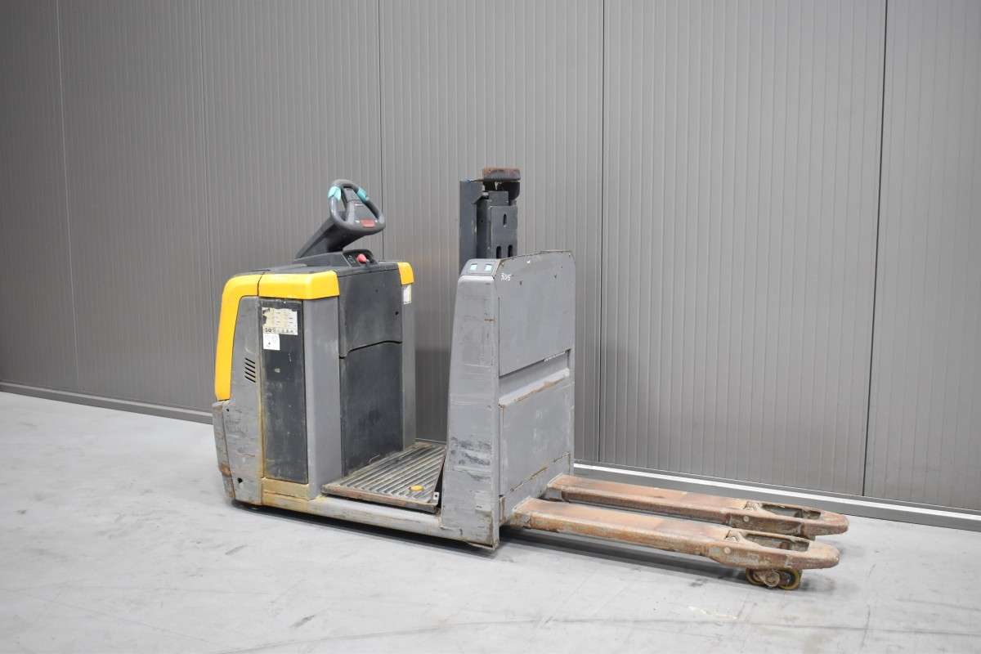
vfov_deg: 40.0
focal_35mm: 33
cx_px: 490
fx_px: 899
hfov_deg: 57.2
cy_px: 327
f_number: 4
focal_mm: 22
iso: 1600
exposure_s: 1/50
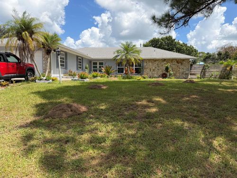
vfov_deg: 56.8
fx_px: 164
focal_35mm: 24
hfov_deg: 71.6
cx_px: 118
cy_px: 89
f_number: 1.78
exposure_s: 1/3953
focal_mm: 6.76
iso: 100
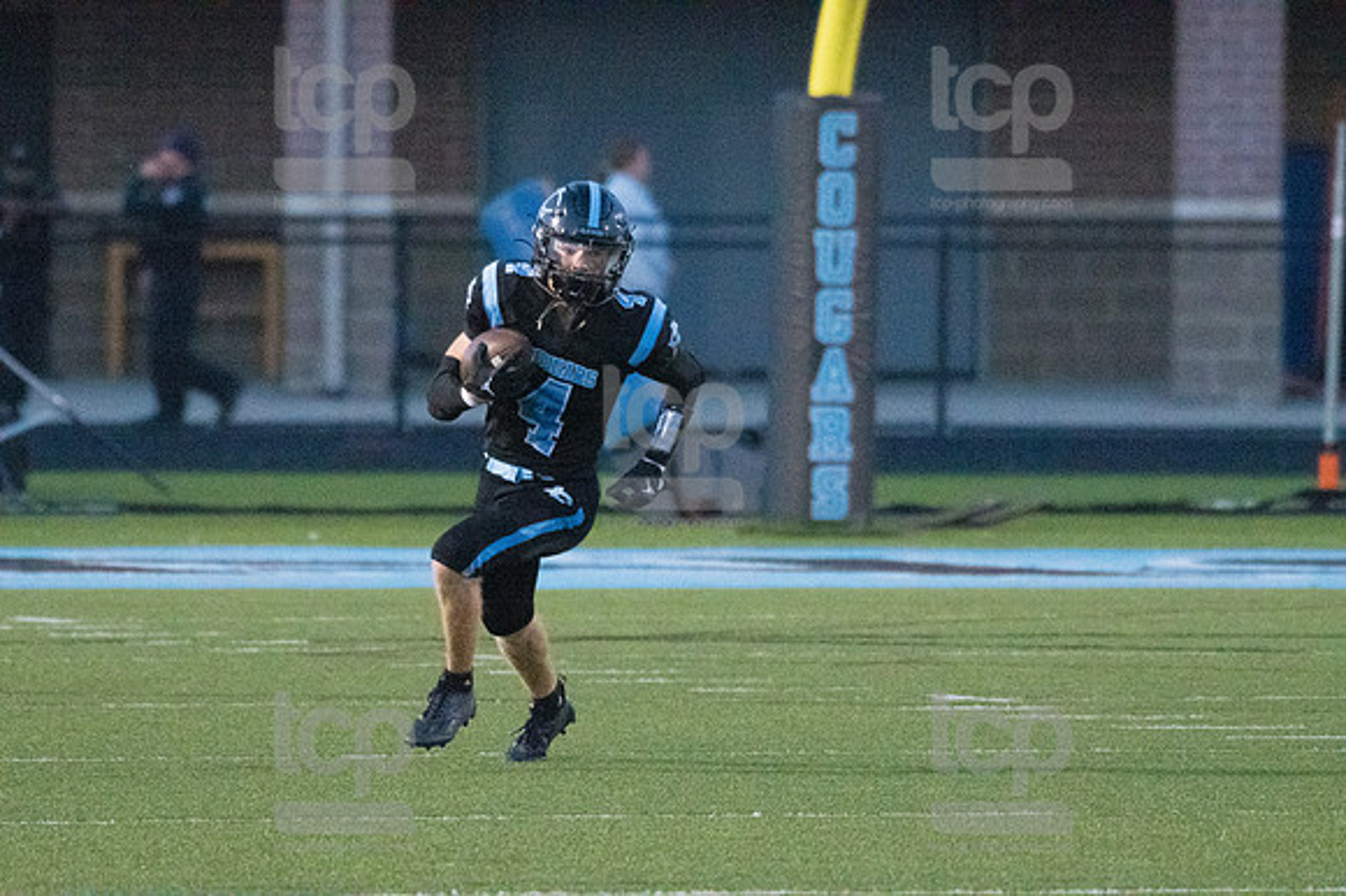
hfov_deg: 3.7
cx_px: 673
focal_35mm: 555
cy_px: 448
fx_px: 20738
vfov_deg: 2.5
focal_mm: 370
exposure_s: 1/2000
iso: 8000
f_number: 5.6
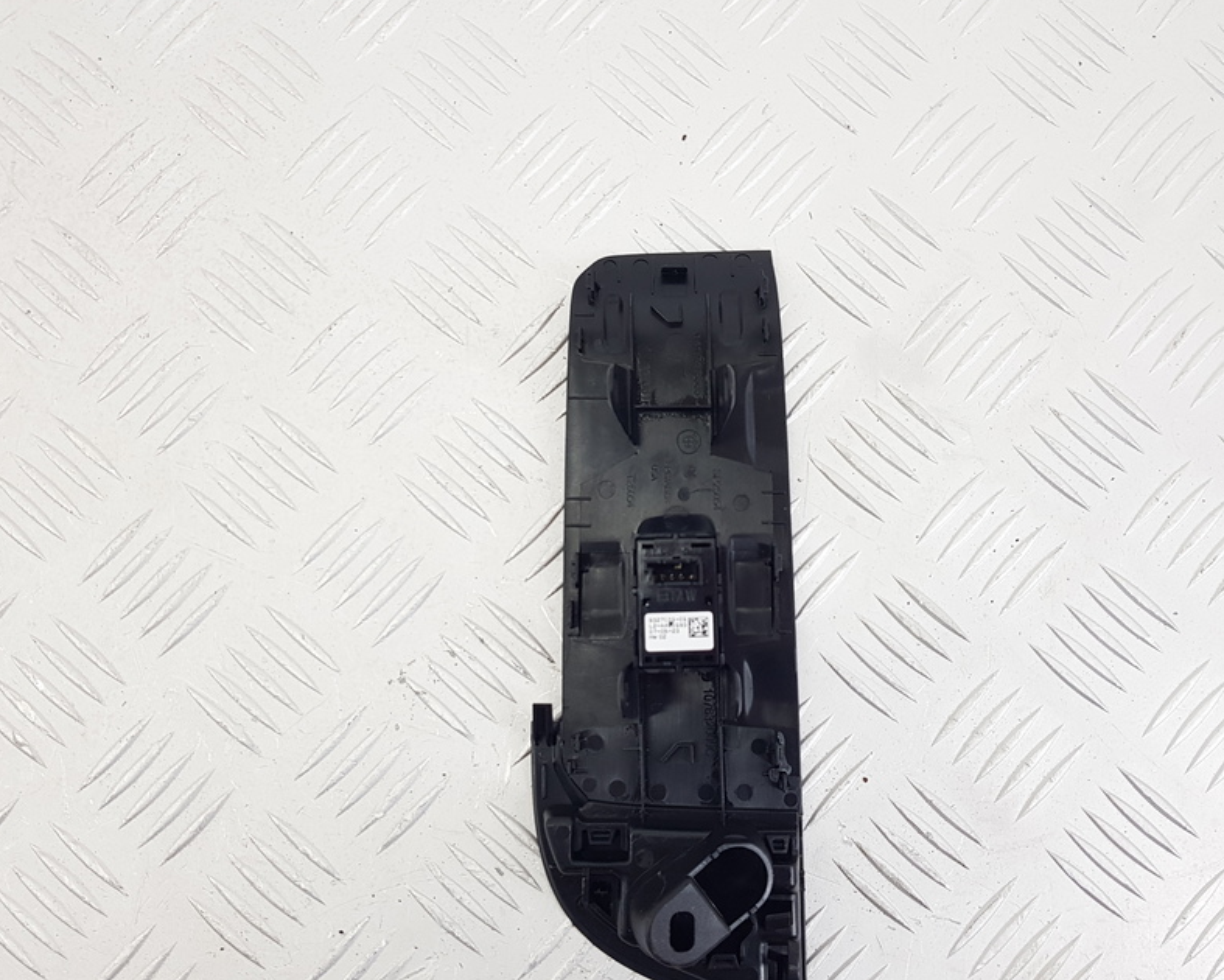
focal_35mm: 33
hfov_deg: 54.1
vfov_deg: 44.4
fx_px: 1196
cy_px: 574
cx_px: 663
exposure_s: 1/100
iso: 64
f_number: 1.7
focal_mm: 4.2
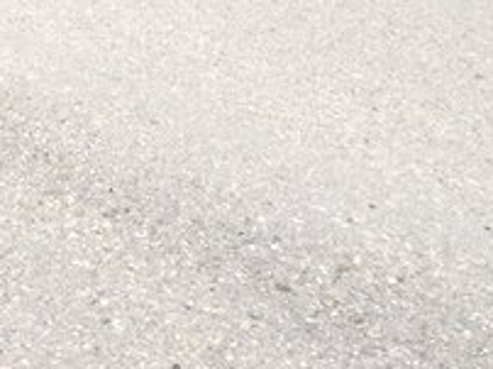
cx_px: -39
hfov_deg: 17.6
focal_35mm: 108
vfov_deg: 13.0
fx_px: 1536
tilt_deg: -13.0
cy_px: -184
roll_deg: -0.6
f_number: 2.4
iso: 50
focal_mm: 4.12
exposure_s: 1/60
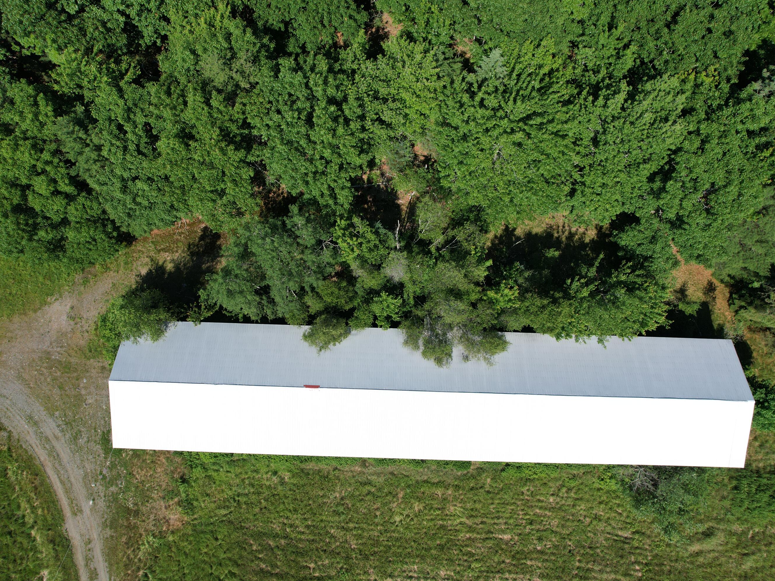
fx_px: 537
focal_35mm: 24
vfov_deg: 56.8
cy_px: 290
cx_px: 378
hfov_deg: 71.6
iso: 100
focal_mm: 8.38
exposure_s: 1/2000
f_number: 2.8
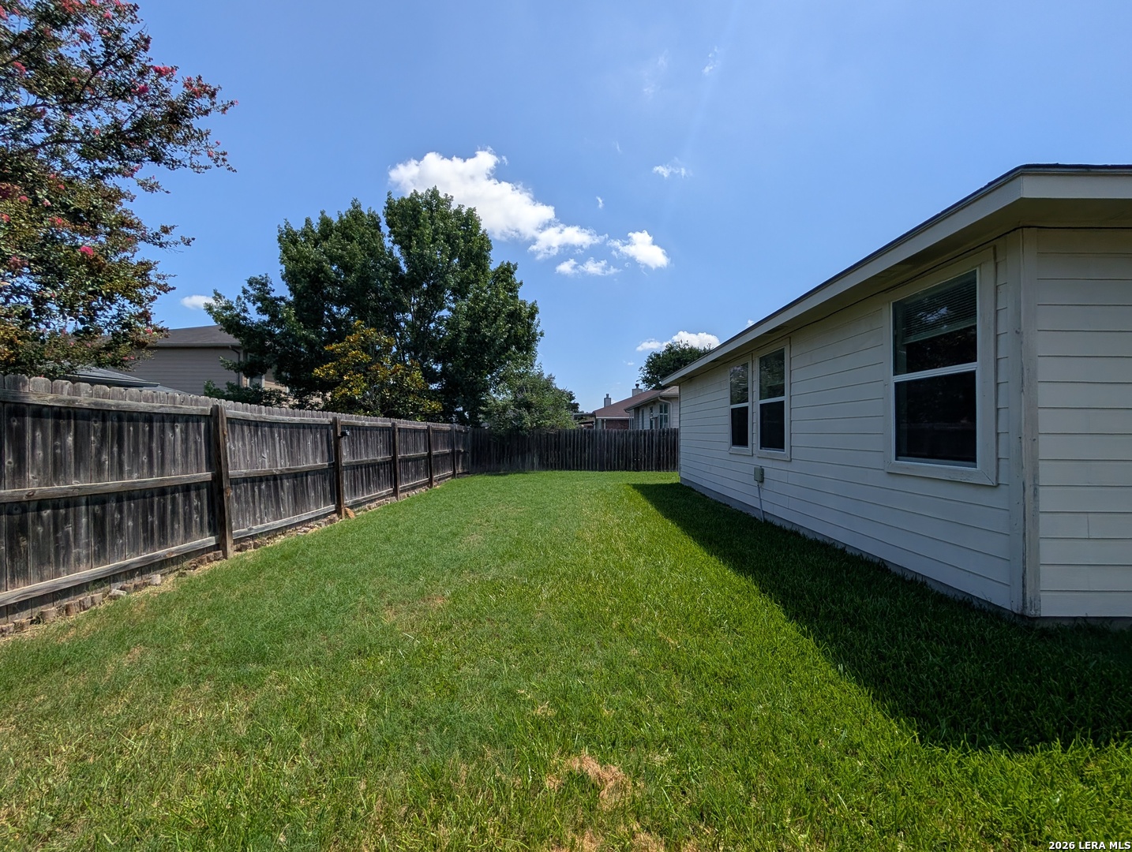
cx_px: 566
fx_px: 393
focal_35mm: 12
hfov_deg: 110.5
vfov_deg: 94.7
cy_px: 426
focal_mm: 2.02
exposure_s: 1/4184
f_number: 1.7
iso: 55
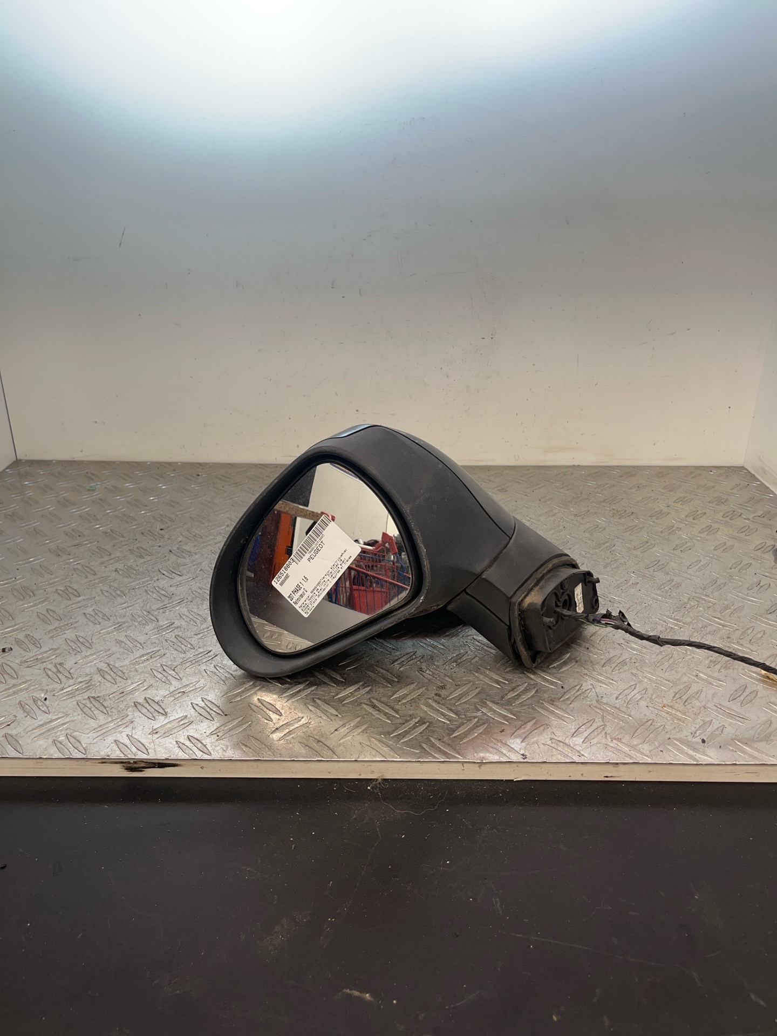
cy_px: 518
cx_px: 388
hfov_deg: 53.1
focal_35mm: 26
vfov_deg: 67.3
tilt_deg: -23.7
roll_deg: +0.3
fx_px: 778
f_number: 1.6
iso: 50
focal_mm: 5.1
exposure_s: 1/100
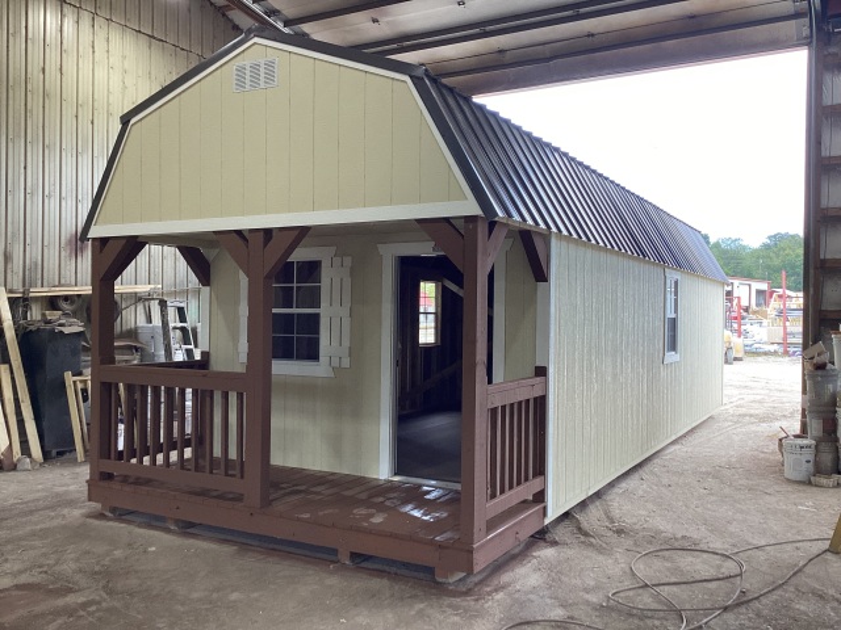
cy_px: 315
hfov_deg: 58.4
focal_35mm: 31
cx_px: 420
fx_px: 753
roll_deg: +0.1
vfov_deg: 45.4
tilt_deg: -0.9
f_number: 2.4
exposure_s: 1/120
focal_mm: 3.3
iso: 40
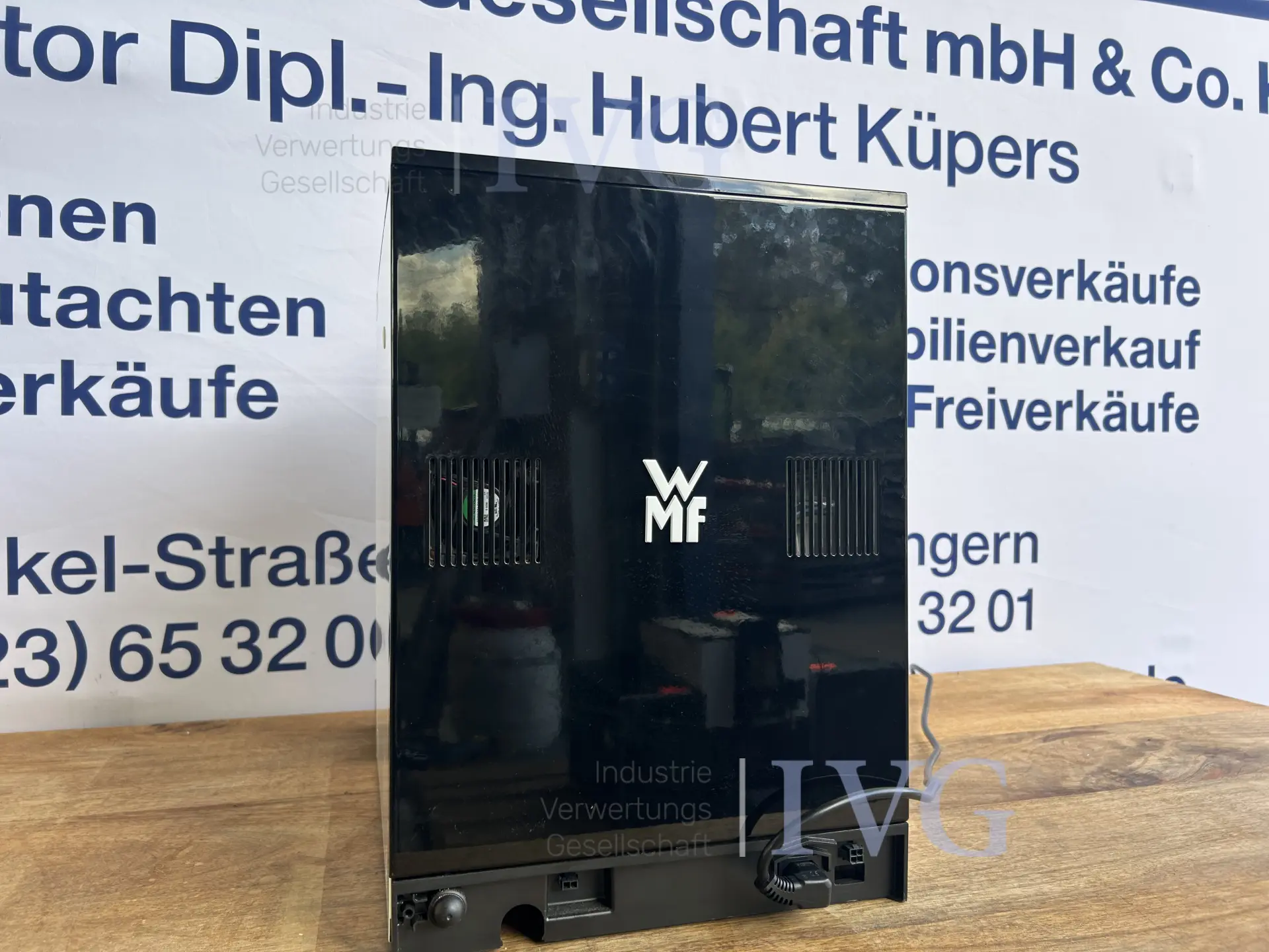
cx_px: 634
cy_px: 476
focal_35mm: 26
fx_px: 953
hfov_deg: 67.3
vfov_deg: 53.1
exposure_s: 1/227
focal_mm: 5.7
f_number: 1.5
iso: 40
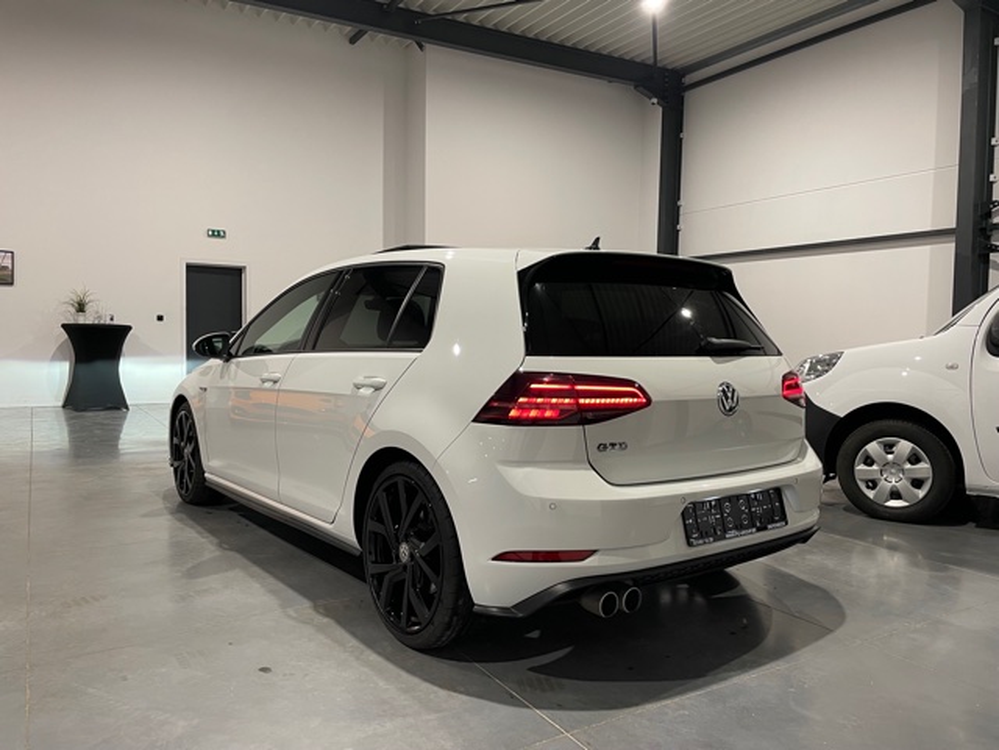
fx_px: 750
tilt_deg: -3.1
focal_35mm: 26
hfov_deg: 67.3
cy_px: 375
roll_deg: -0.8
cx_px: 500
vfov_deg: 53.1
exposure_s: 1/53
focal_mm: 4.2
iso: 80
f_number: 1.6
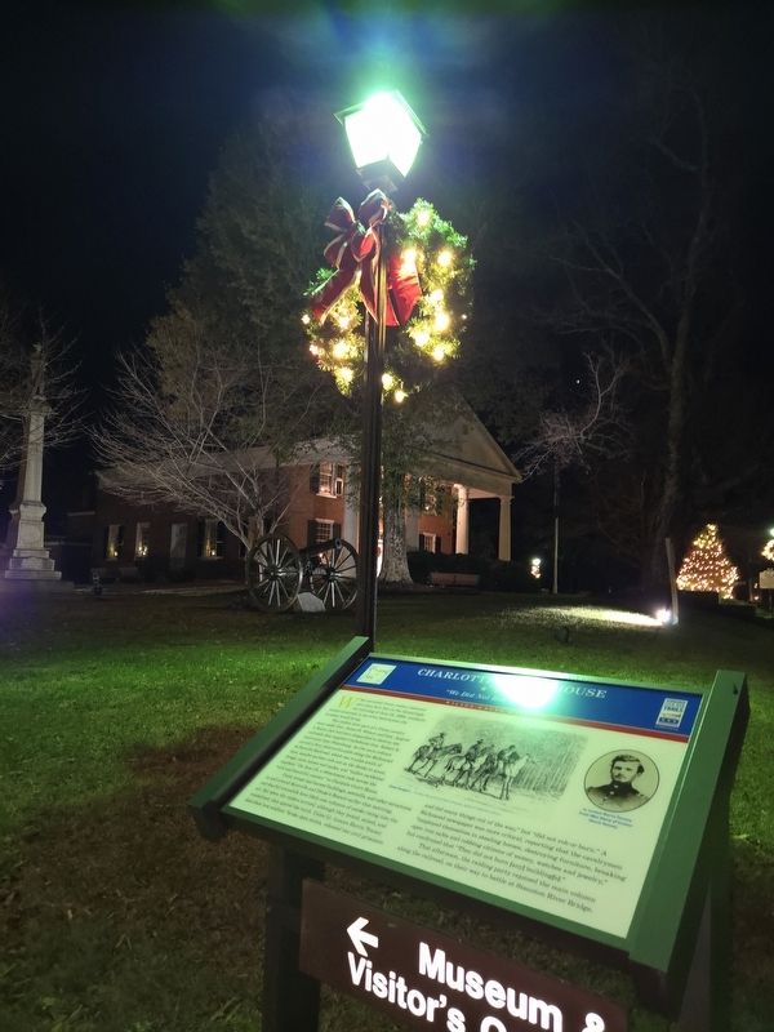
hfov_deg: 58.9
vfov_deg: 73.9
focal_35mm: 23
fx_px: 686
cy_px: 516
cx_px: 387
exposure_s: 1/12
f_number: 1.8
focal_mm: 5.4
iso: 640
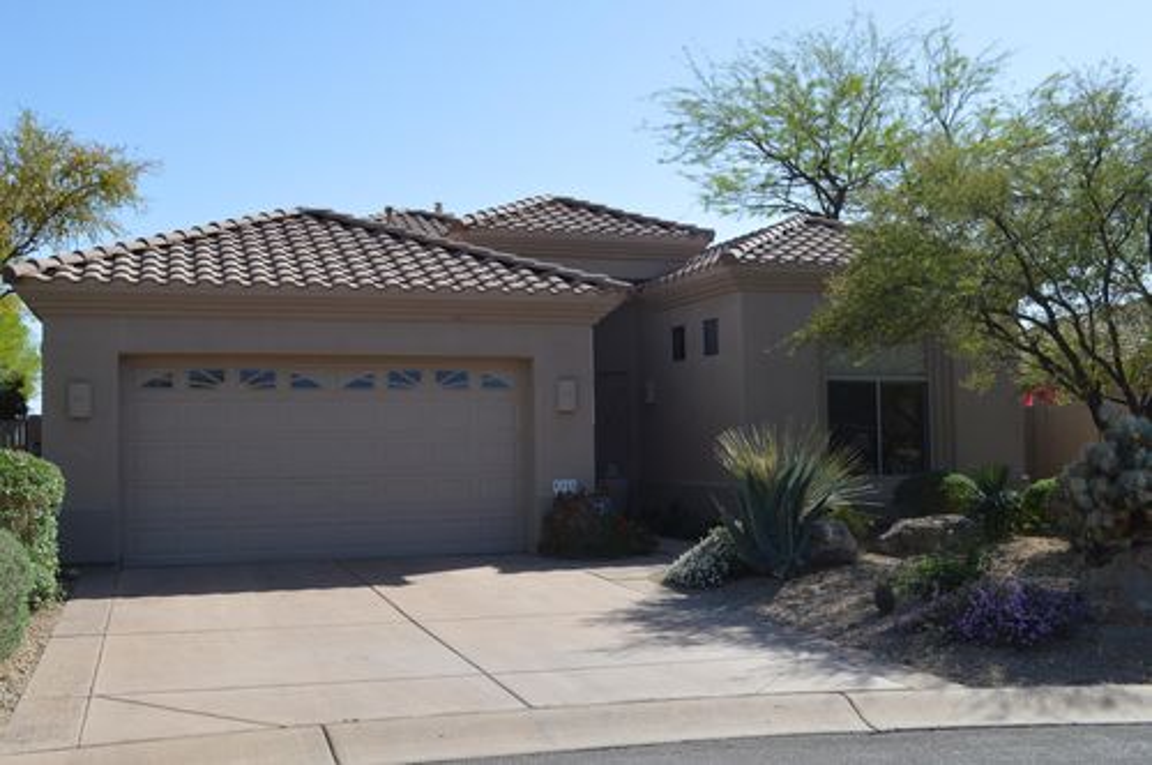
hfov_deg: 49.6
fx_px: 1246
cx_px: 576
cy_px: 382
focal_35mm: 39
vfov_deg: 34.1
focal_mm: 26
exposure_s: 1/200
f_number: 7.1
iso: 100
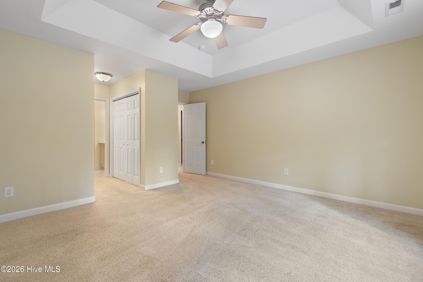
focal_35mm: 15
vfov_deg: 77.3
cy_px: 141
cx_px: 212
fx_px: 176
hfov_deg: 100.4
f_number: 4.5
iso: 100
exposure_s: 1
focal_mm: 10
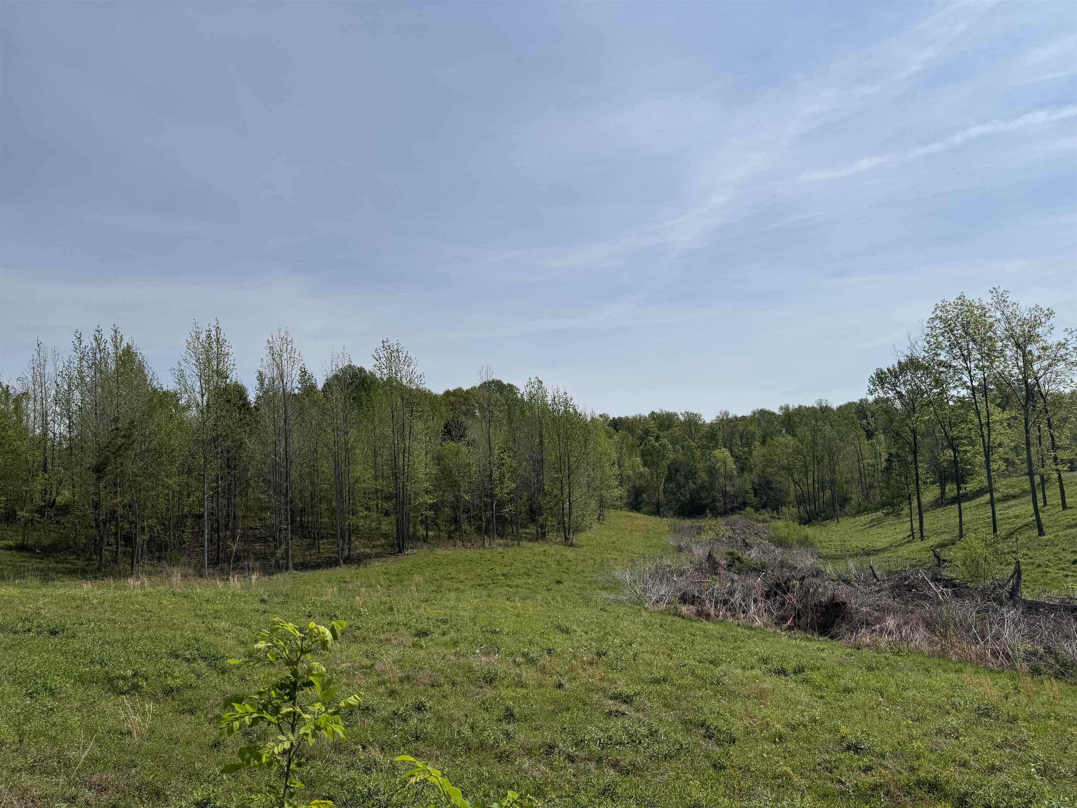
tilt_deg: +4.3
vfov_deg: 56.8
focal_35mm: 24
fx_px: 747
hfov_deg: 71.6
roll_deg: +2.6
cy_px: 404
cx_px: 538
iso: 80
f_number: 1.78
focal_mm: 6.76
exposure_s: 1/11905
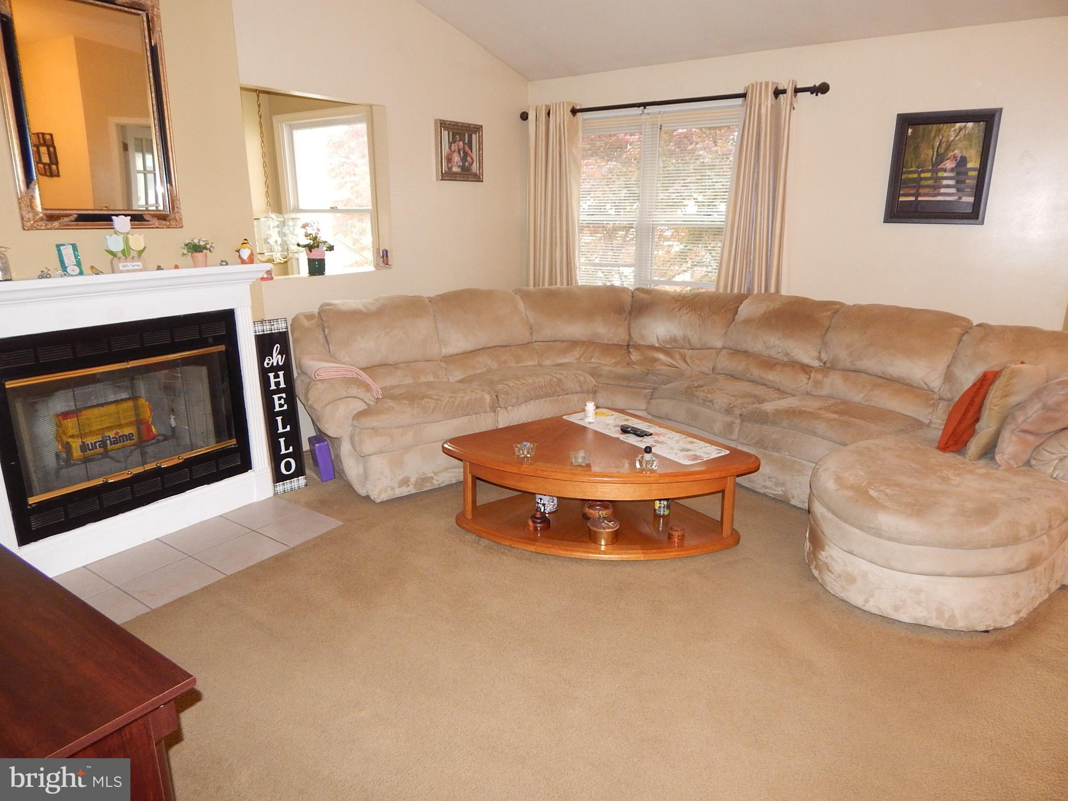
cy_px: 400
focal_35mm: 22
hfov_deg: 76.4
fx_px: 679
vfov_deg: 61.1
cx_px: 534
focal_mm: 4
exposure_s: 1/30
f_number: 3
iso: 280
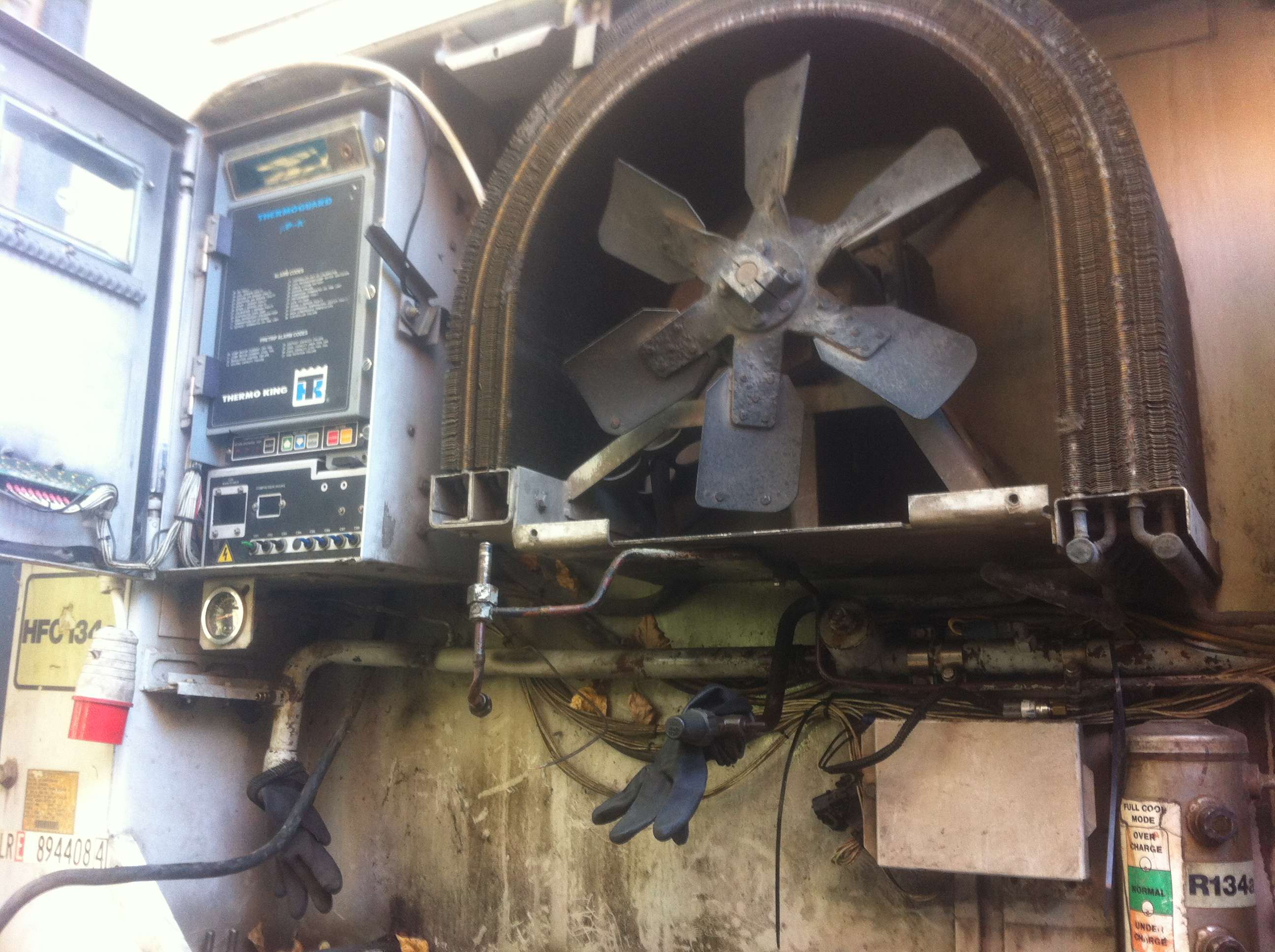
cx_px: 638
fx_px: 1287
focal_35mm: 35
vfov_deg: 40.6
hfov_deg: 52.7
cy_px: 476
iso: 100
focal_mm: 3.85
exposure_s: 1/15
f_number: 2.8
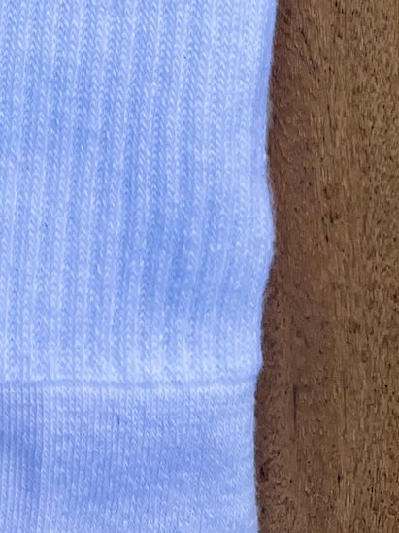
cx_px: -124
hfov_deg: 15.4
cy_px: -340
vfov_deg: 18.3
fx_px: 1400
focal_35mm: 91
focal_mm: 5.1
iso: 50
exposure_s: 1/2967
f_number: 1.6
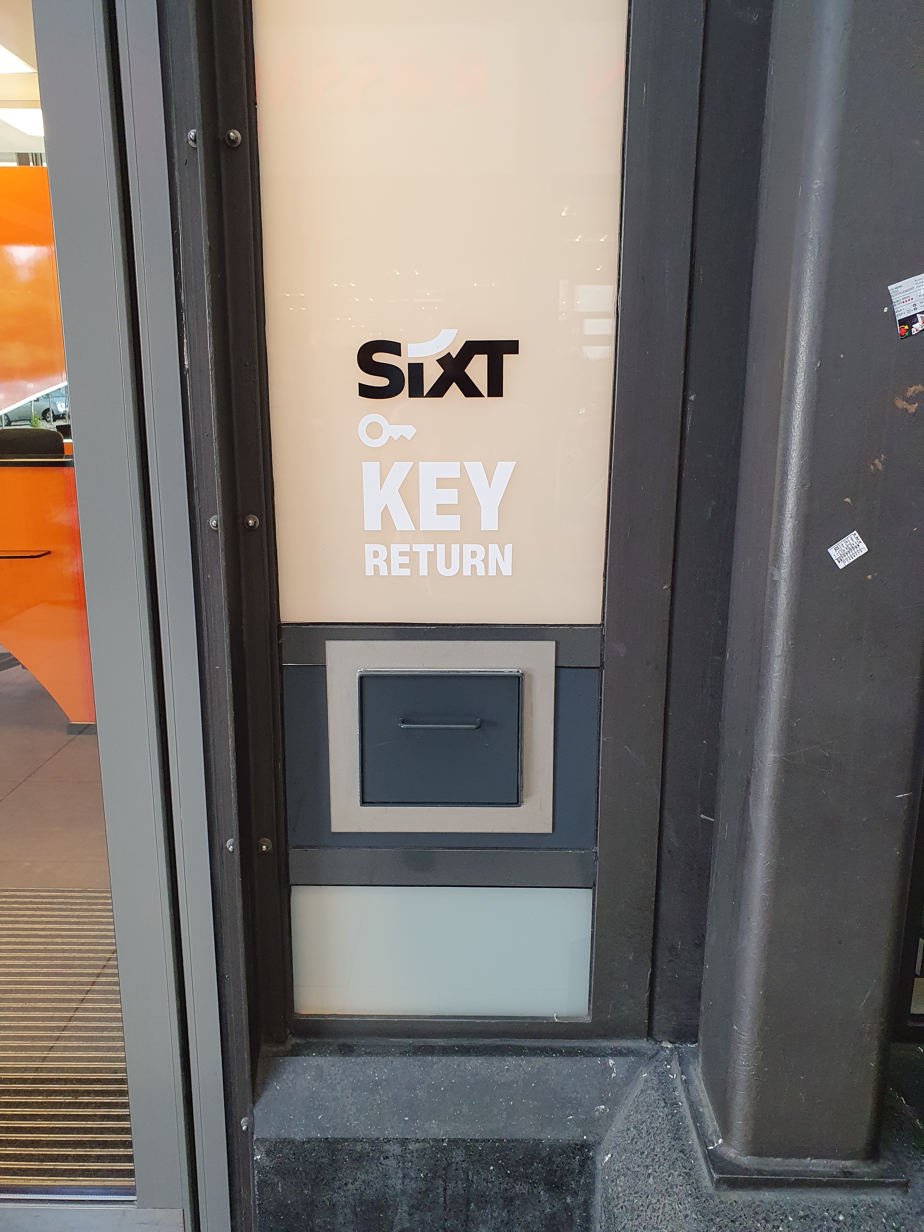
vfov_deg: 67.3
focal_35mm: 26
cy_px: 616
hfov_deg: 53.1
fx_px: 925
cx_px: 462
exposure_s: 1/100
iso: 160
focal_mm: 4.32
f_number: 2.4
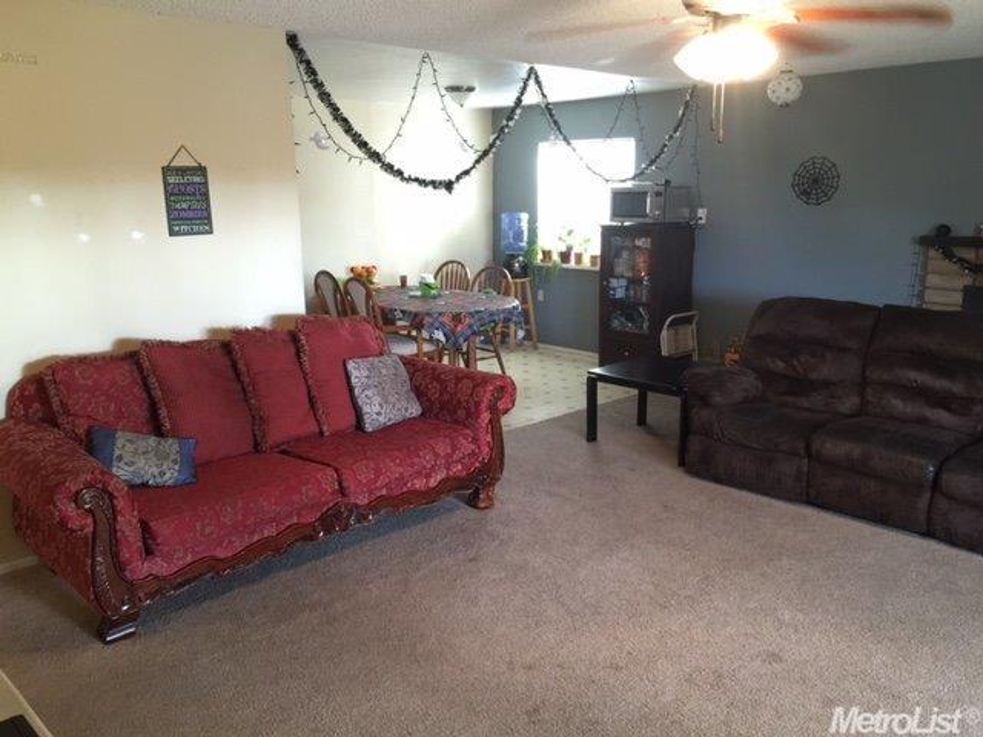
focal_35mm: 29
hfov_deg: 61.7
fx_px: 824
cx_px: 492
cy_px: 368
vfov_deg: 48.2
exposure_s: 1/8
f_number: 2.2
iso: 125
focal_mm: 4.15
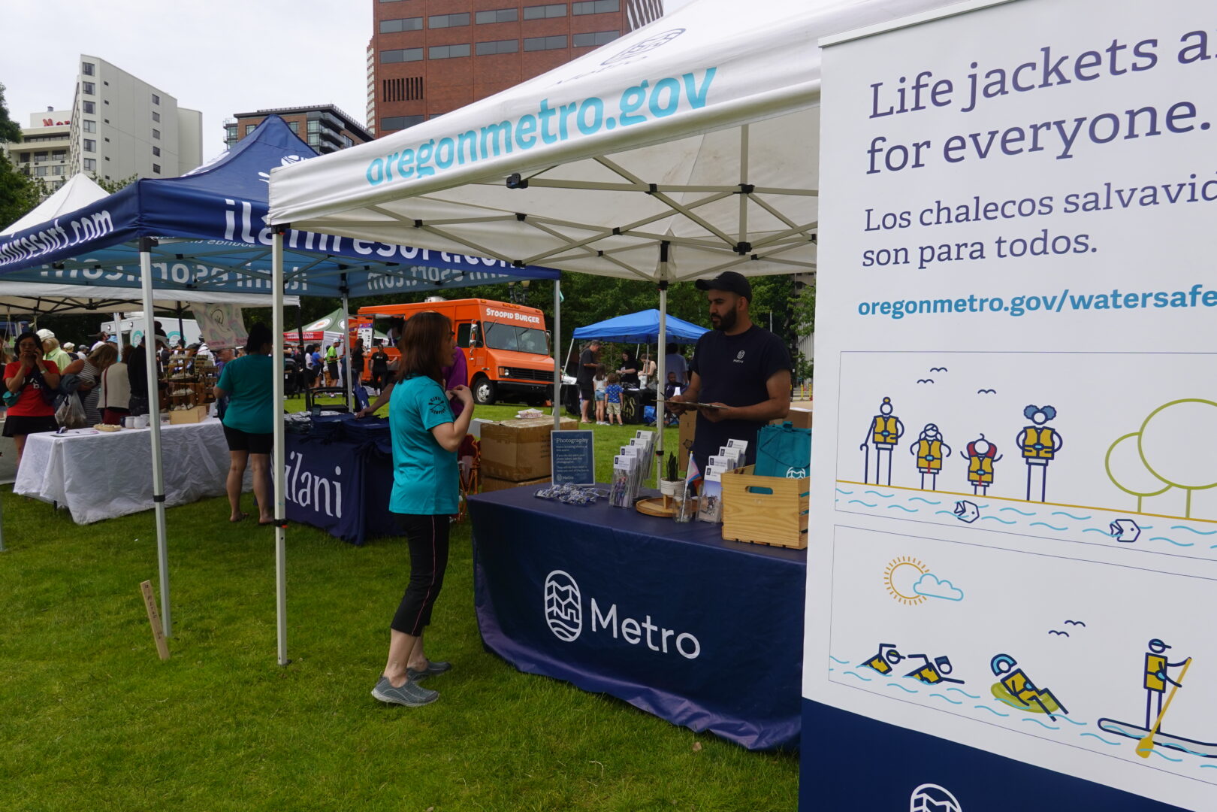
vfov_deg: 53.1
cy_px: 406
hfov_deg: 73.7
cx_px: 608
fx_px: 811
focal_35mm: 24
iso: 100
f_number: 5.6
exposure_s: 1/320
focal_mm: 9
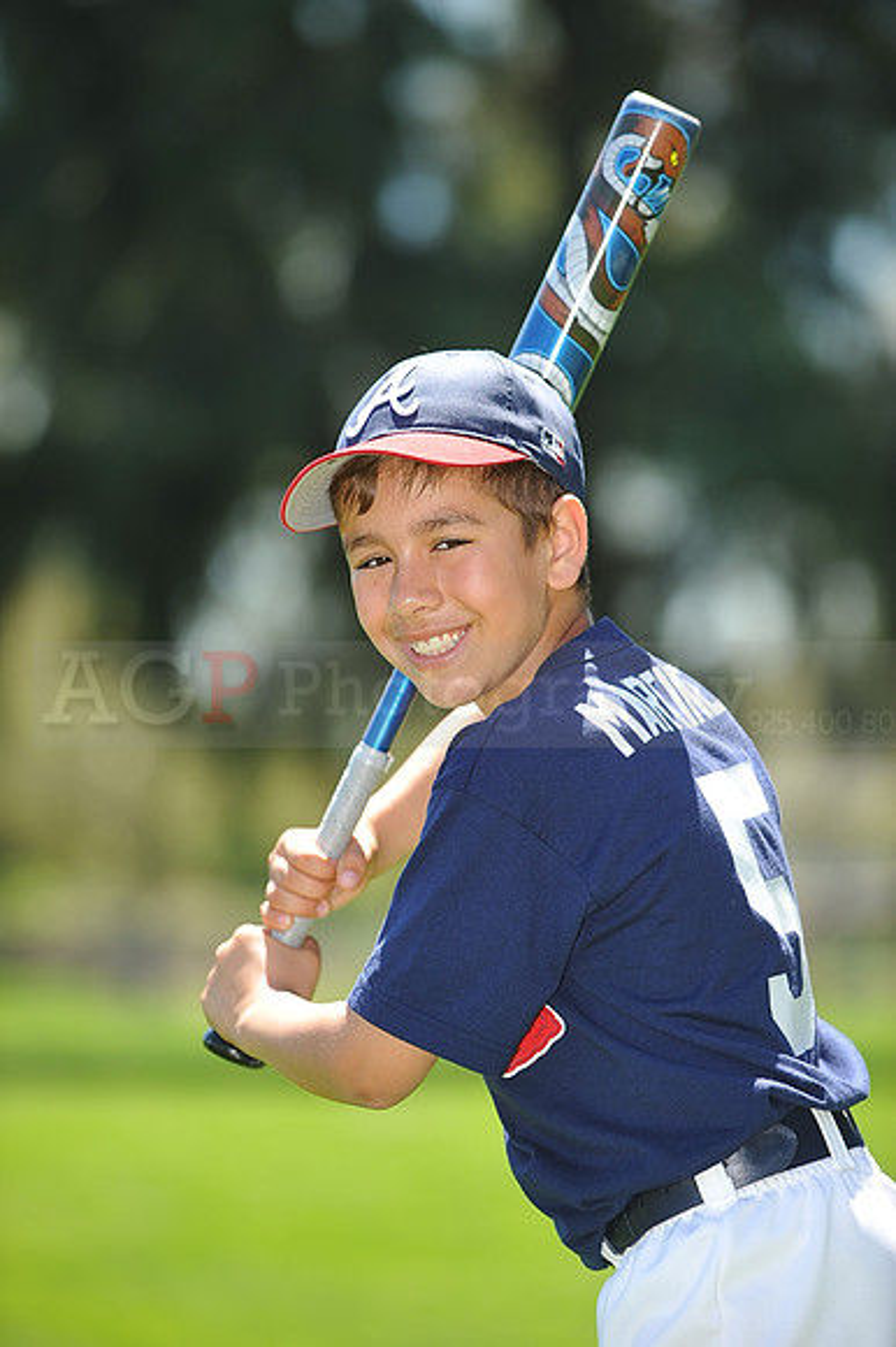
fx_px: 7475
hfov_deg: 6.9
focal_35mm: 200
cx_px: 448
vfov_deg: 10.3
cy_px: 674
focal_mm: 200
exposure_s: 1/500
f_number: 4.5
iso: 200
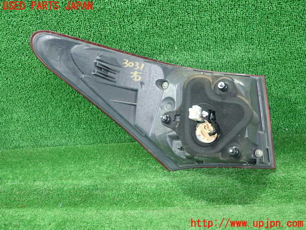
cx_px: 153
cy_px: 115
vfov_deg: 46.8
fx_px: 265
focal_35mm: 30
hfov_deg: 60.0
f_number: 2.3
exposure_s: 1/125
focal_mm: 5.5
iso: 500
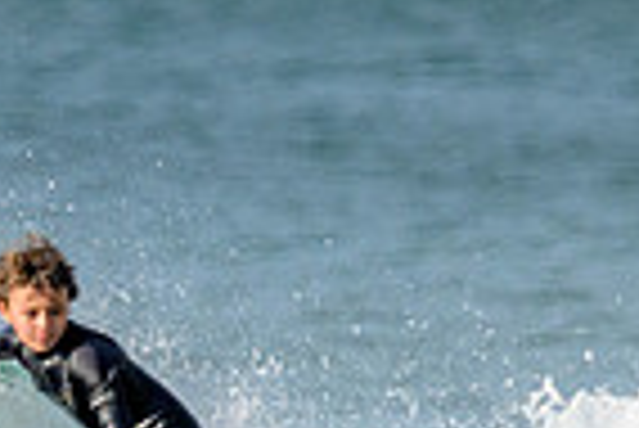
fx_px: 58154
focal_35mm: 3273
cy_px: 714
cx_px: 81
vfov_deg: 0.4
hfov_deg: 0.6
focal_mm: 800
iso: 2000
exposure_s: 1/1250
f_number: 11
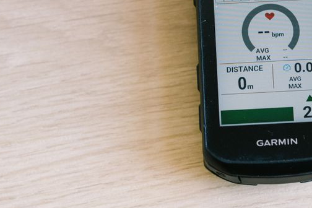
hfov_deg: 9.5
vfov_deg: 6.4
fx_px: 1872
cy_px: 51
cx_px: 278
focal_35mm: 216
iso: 1000
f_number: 4
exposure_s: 1/125
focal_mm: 85
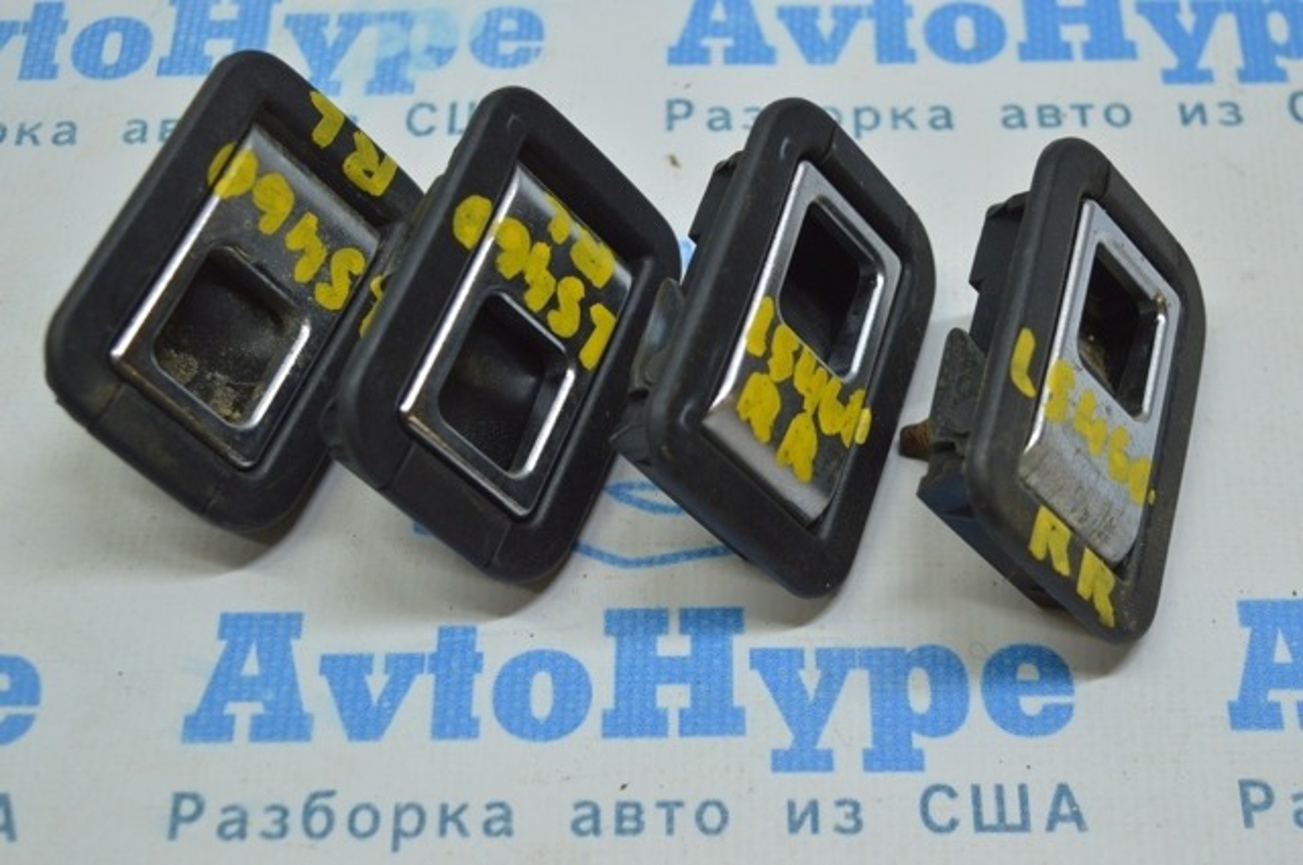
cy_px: 432
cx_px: 652
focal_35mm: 60
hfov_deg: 33.4
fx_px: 2169
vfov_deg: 22.6
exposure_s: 1/60
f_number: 4.8
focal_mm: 40
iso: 400
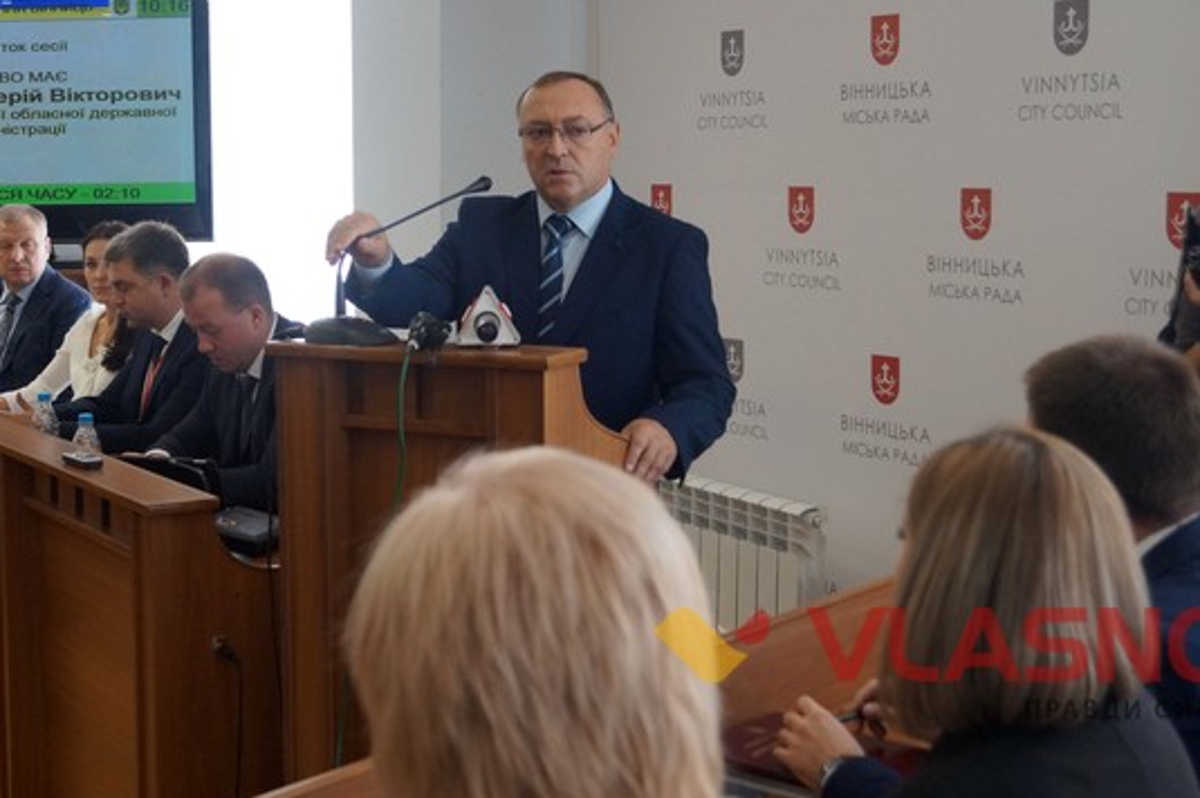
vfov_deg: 24.6
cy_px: 341
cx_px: 518
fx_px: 1832
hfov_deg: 36.2
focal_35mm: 55
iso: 800
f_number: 4.5
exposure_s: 1/160
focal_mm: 28
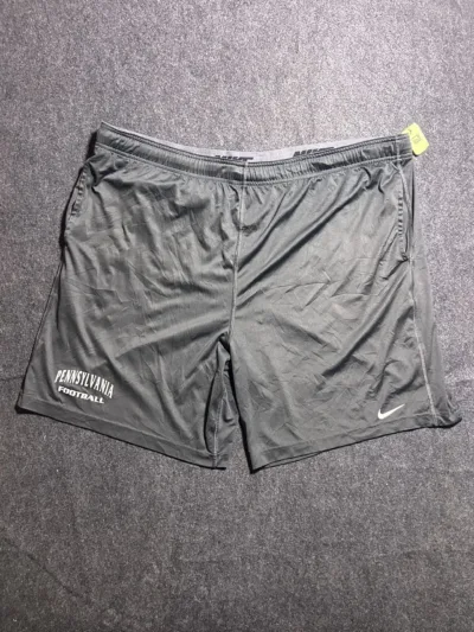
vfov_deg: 67.3
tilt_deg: -64.5
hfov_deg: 53.1
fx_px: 475
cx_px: 237
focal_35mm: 26
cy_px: 316
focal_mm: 5.7
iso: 500
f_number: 1.5
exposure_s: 1/50
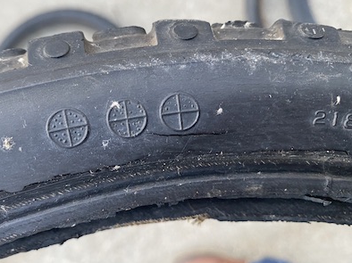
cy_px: 120
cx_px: 152
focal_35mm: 32
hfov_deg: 56.6
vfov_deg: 44.1
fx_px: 325
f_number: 1.8
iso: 160
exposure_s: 1/60
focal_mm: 4.25
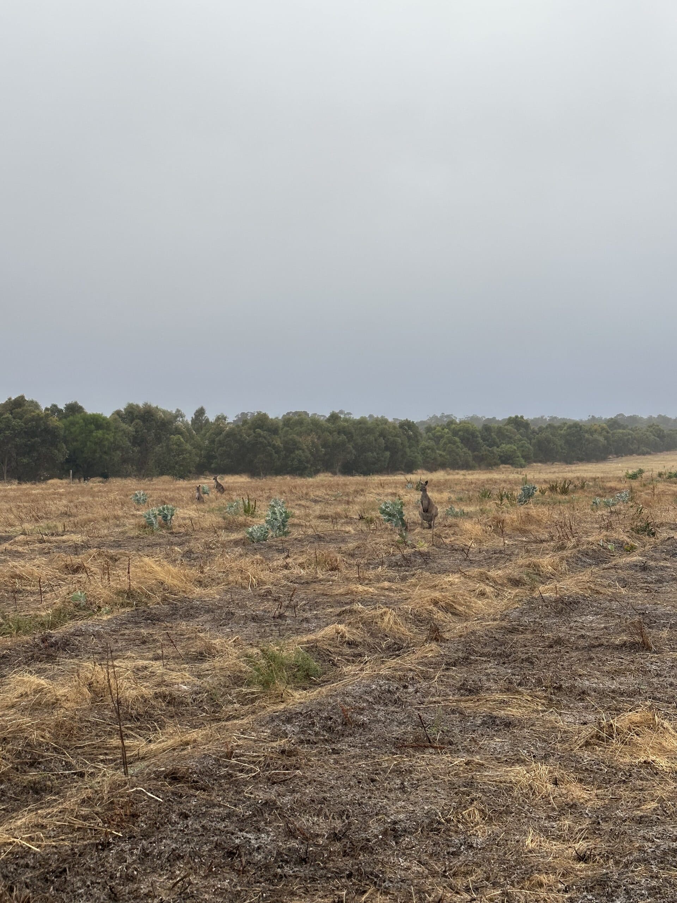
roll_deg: -1.6
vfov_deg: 39.7
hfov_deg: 30.3
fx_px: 1252
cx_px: 338
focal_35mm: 48
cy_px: 452
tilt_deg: -0.8
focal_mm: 6.86
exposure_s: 1/389
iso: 64
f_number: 1.78
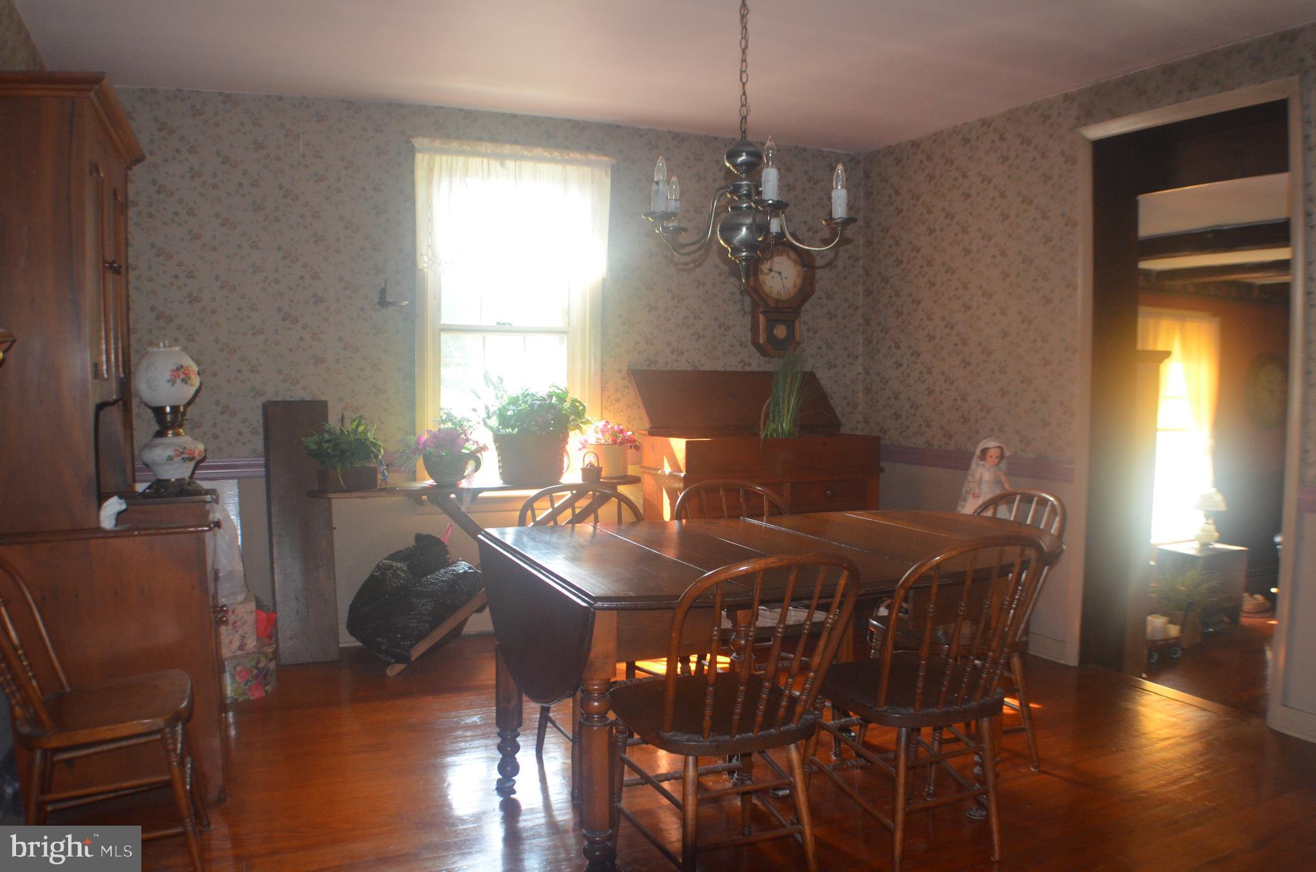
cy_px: 436
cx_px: 658
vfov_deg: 36.7
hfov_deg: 53.2
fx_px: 1313
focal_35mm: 36
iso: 1250
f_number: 4
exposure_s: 1/60
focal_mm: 24
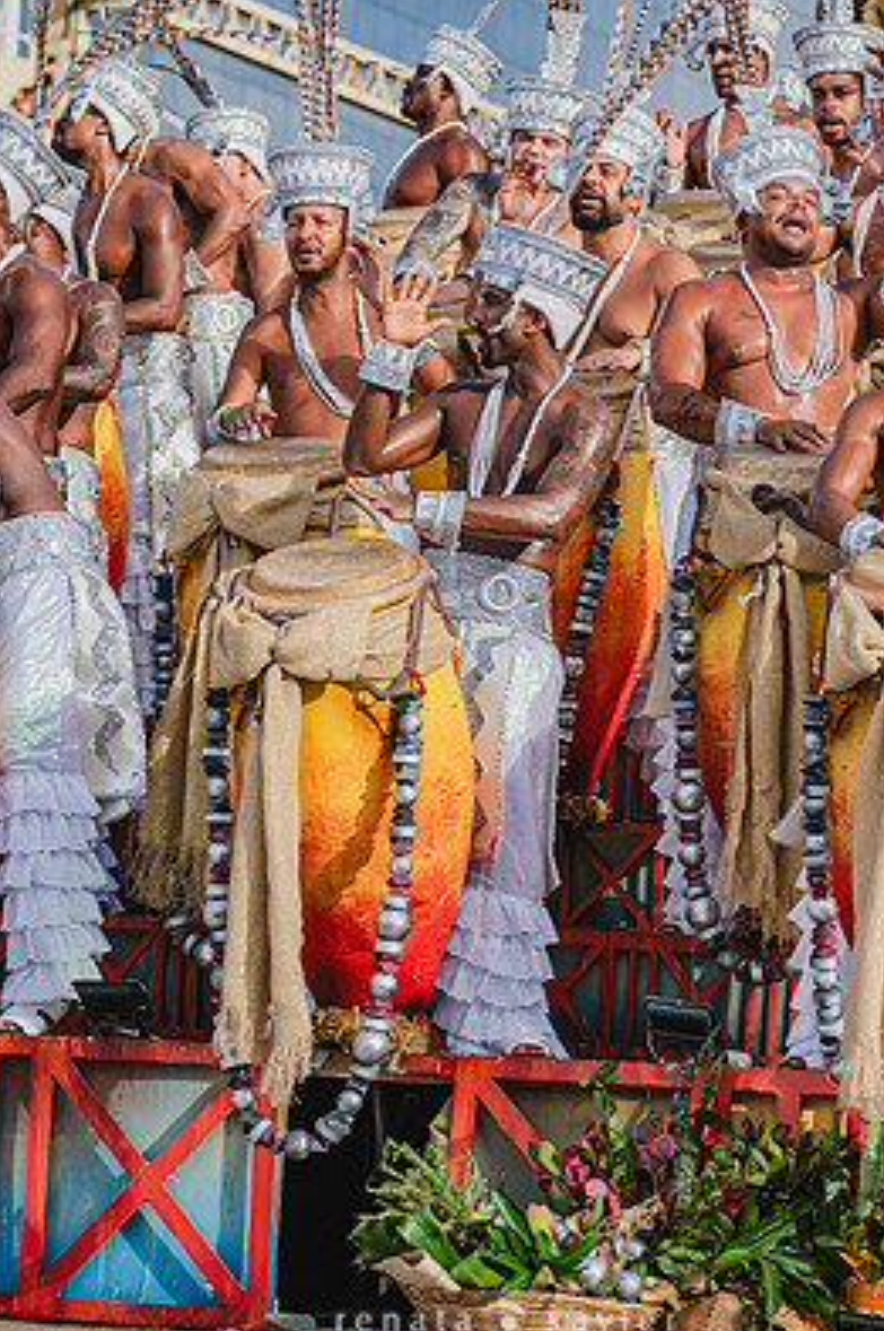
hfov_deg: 9.6
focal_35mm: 143
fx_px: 5281
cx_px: 500
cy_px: 620
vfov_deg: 14.4
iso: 400
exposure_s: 1/1600
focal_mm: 125
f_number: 5.6
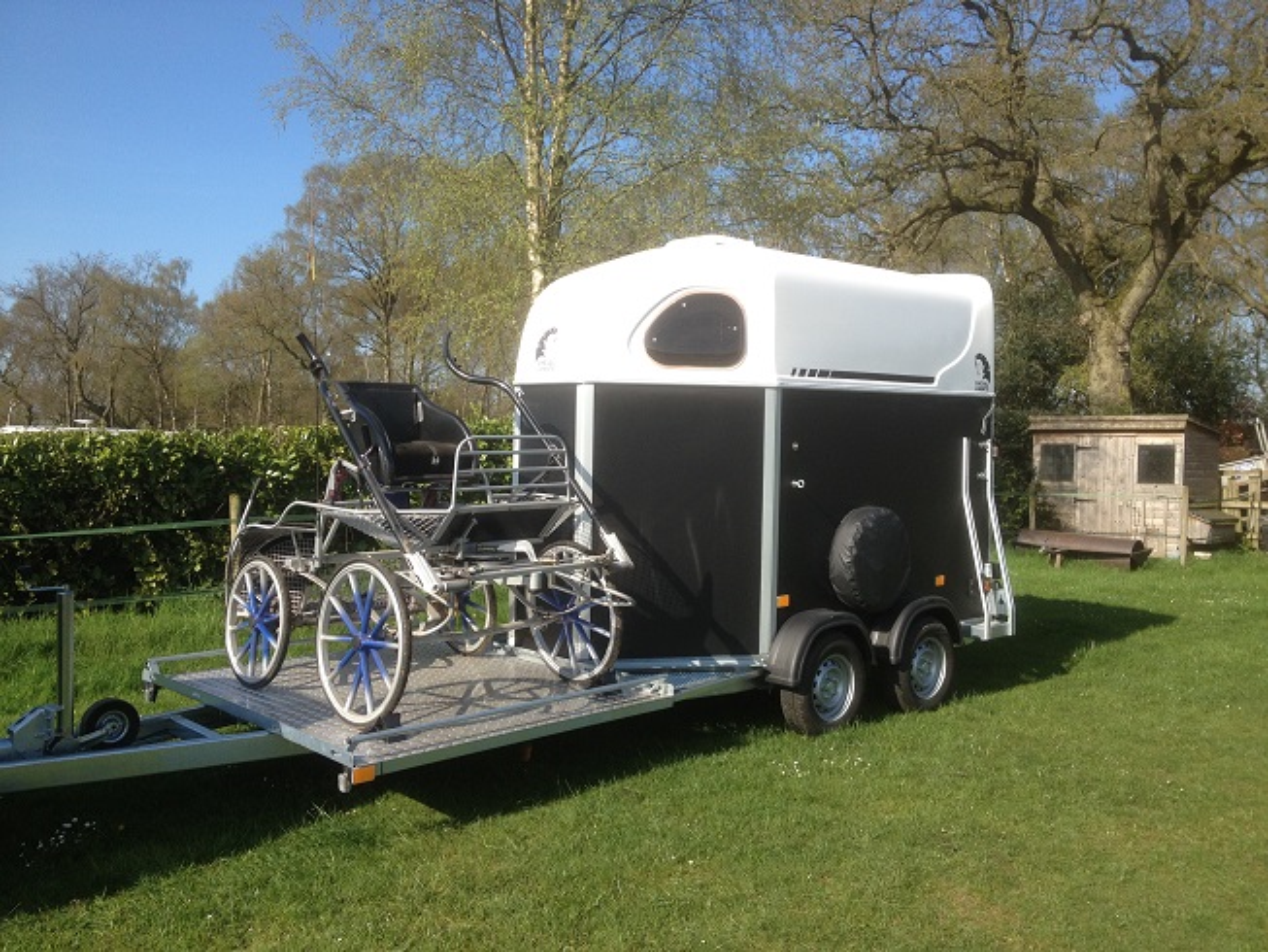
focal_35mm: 35
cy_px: 476
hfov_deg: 52.6
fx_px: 1282
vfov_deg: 40.7
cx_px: 634
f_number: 2.4
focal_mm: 4.28
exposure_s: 1/935
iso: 50
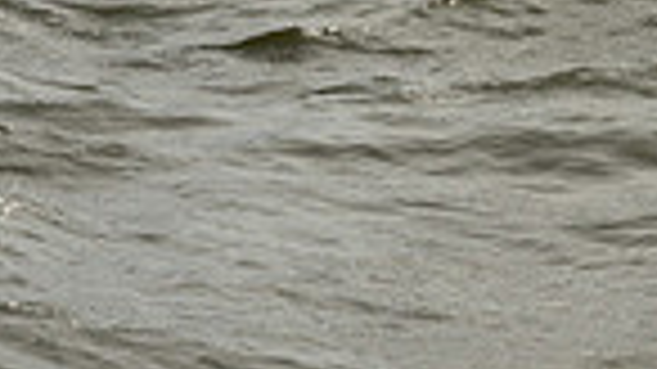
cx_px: 578
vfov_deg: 4.0
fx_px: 5085
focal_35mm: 292
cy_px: -914
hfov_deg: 7.4
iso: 250
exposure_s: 1/800
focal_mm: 70
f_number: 11
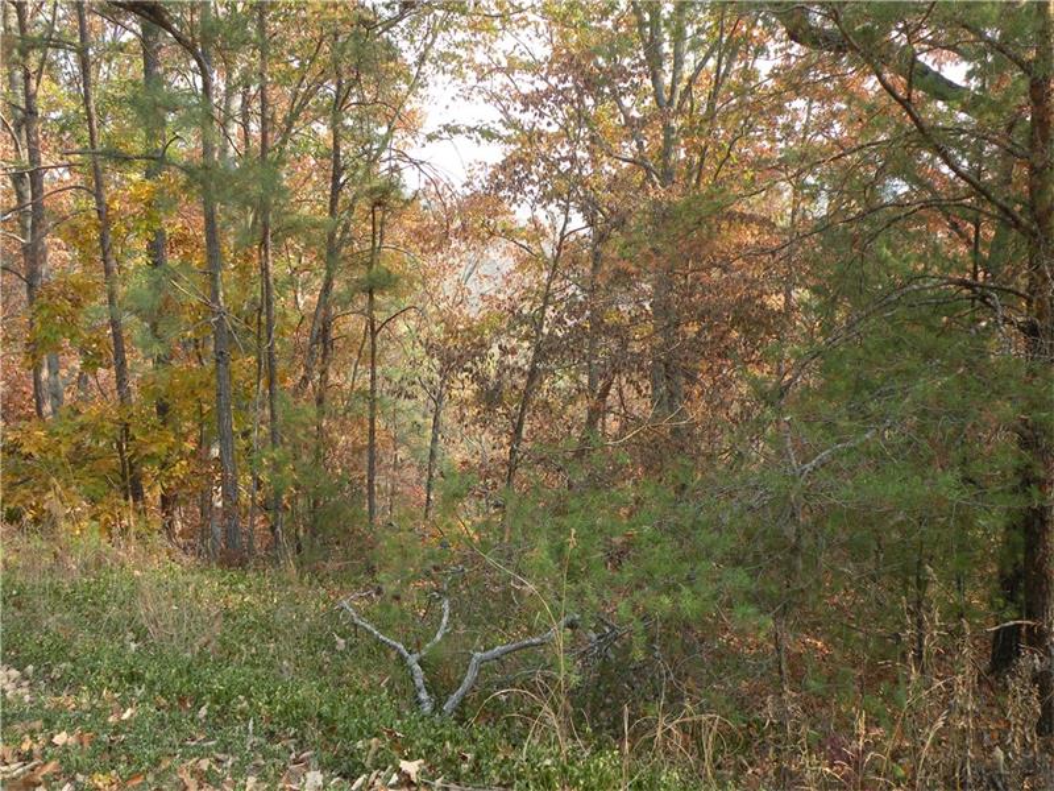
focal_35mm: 42
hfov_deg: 44.8
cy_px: 396
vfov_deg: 34.3
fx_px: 1279
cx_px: 527
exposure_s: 1/91.8
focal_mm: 7.4
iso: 64
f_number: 4
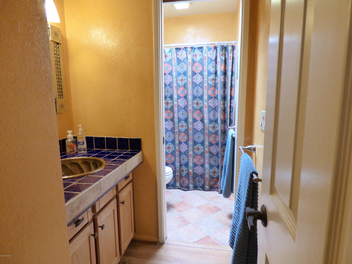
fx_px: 203
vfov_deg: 66.0
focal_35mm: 20
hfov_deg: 81.7
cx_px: 176
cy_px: 132
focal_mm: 3.58
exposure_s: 1/30
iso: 400
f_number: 2.8
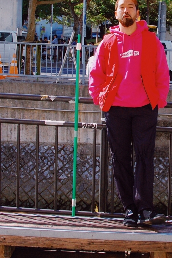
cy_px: 69
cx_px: 125
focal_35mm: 83
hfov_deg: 16.4
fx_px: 594
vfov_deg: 24.3
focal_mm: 35
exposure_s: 1/400
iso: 800
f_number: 10
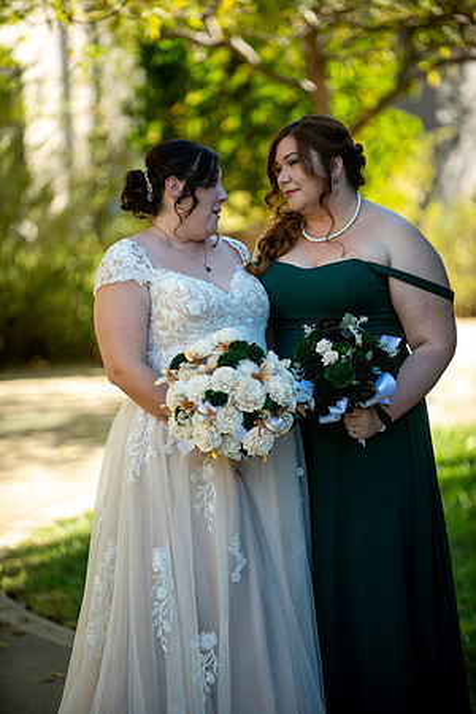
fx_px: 3471
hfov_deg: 7.8
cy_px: 357
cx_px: 238
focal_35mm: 175
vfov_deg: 11.7
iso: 400
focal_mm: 175
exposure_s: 1/1000
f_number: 2.8
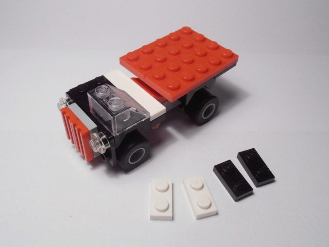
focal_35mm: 37
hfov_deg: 50.1
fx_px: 352
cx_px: 164
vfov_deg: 38.7
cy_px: 124
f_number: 3.9
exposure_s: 1/60
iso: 80
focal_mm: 6.61
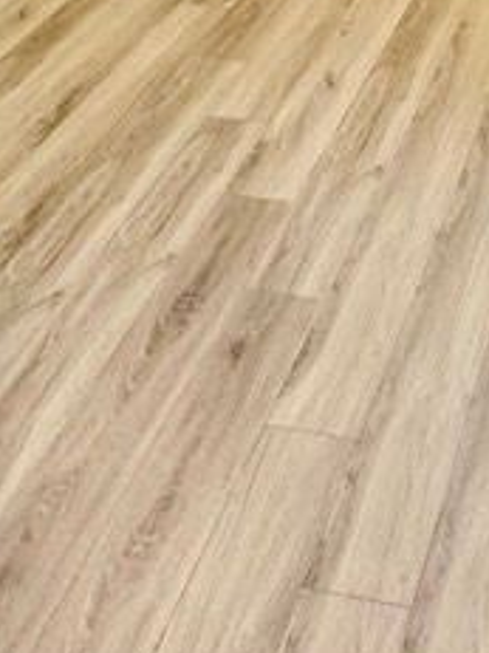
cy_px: -393
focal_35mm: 62
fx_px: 1169
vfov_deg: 23.2
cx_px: 540
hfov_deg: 22.3
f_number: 2.2
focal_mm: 2.22
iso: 200
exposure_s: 1/72
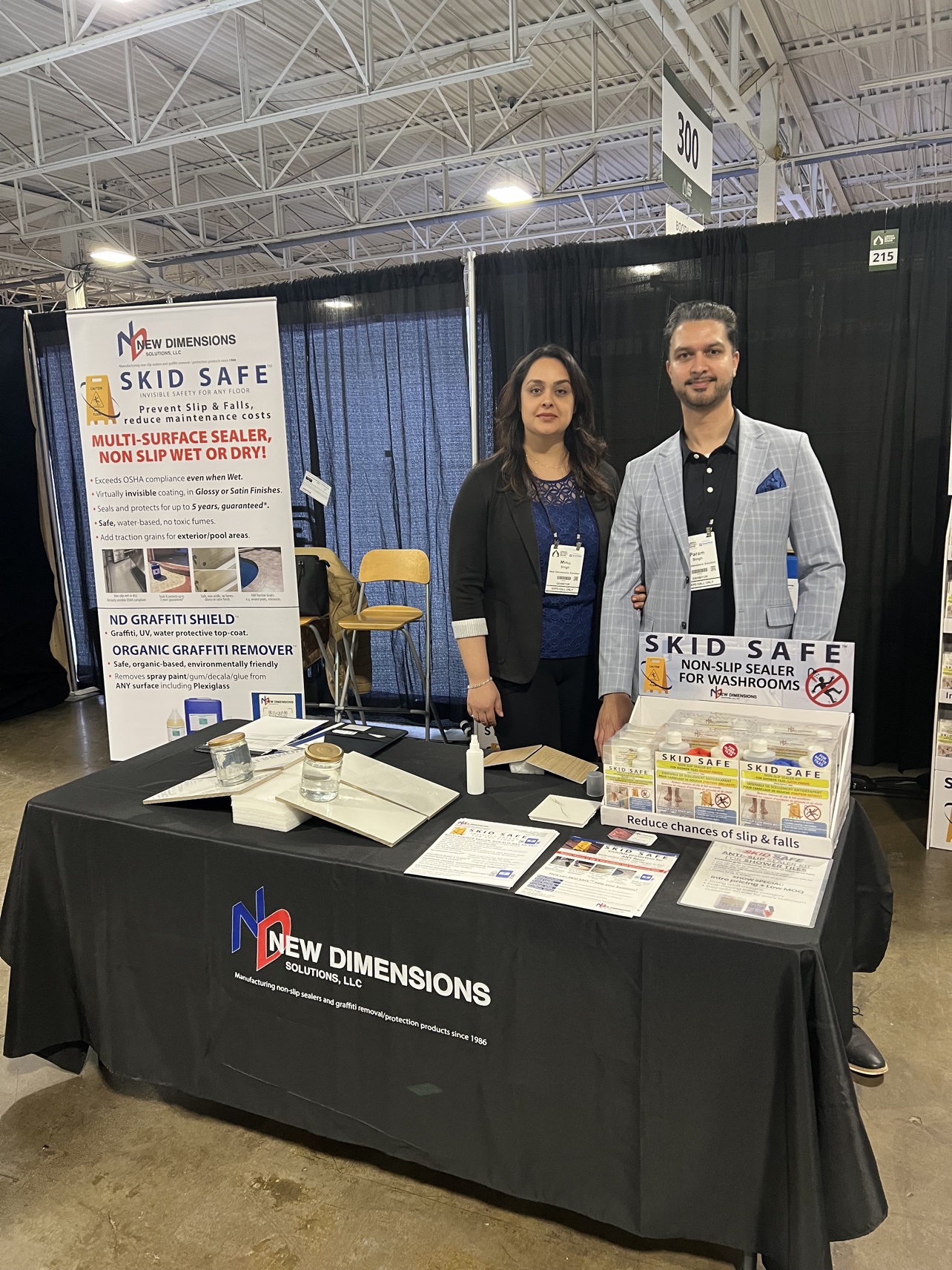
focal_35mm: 26
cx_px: 476
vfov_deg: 67.3
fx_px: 953
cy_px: 635
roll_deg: +2.2
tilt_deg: -11.2
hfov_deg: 53.1
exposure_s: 1/60
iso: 250
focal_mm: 5.7
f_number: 1.5
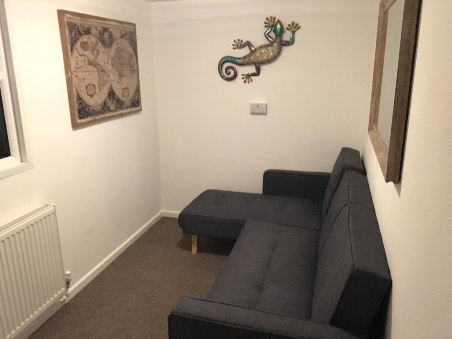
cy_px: 170
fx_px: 379
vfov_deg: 48.2
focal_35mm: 29
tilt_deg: -12.8
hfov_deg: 61.7
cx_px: 226
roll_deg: -0.3
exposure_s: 1/17
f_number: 2.2
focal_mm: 4.15
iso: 320
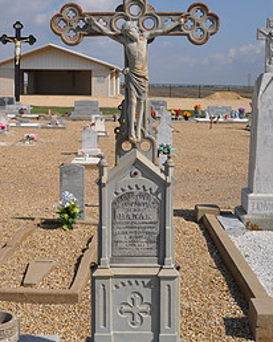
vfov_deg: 34.7
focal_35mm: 54
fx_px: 546
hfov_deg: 28.1
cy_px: 143
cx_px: 138
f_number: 14
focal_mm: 22
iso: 200
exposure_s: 1/200
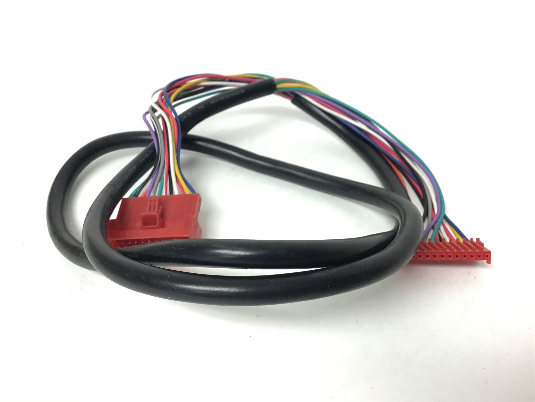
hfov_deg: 58.4
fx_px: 479
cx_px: 268
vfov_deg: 45.4
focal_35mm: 31
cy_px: 201
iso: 50
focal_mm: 3.3
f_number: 2.4
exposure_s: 1/30
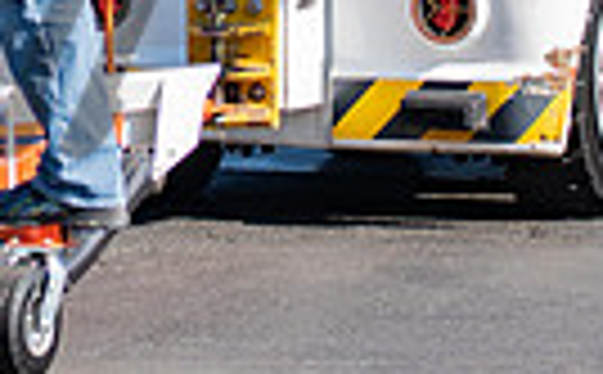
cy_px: -466
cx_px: -207
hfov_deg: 4.5
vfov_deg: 2.8
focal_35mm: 465
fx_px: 7623
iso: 100
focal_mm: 70
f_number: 4.5
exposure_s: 1/320
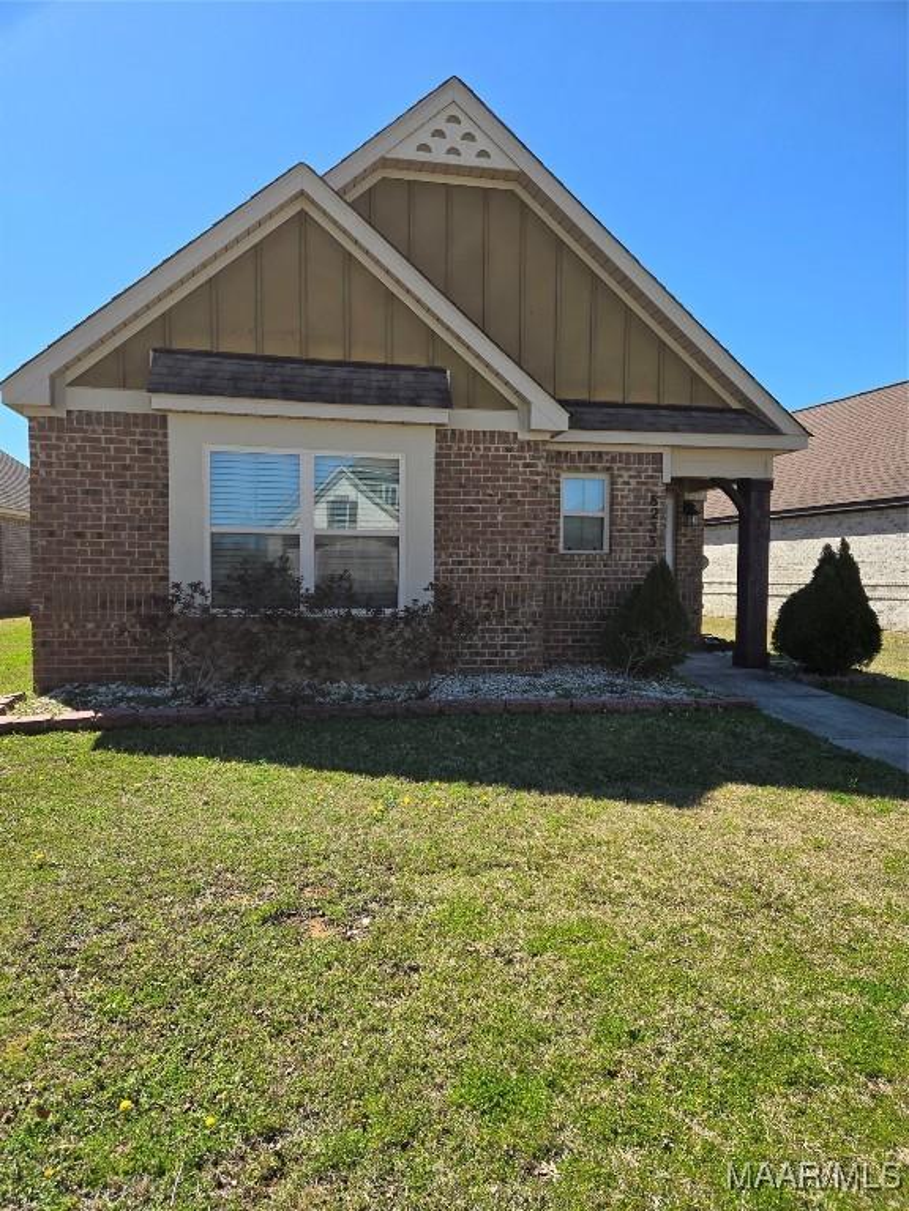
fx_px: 805
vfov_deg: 73.9
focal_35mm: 23
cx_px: 454
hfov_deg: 58.9
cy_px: 606
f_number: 1.8
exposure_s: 1/1167
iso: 25
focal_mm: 5.4
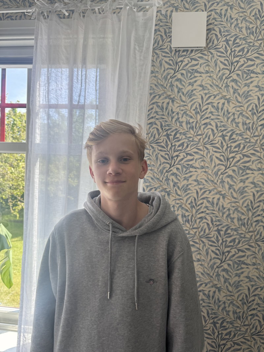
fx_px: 244
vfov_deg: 71.6
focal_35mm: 24
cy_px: 176
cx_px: 132
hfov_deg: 56.8
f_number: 1.78
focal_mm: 6.76
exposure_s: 1/201
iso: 64
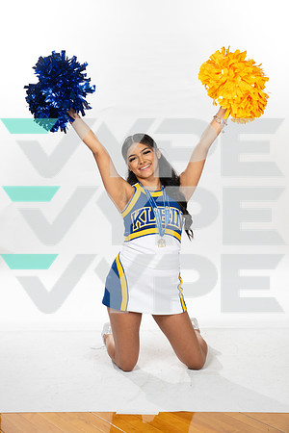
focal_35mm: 55
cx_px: 144
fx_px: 662
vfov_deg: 36.2
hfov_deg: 24.6
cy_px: 216
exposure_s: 1/320
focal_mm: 55
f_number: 7.1
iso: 800
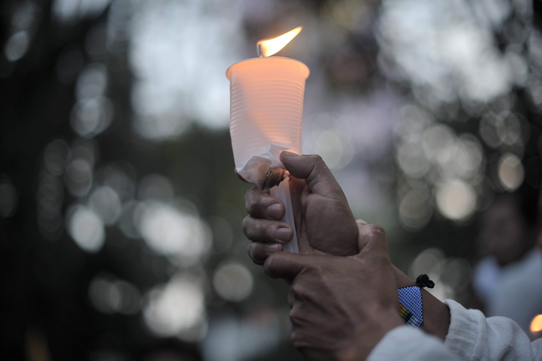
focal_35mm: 50
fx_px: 752
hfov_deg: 39.6
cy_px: 180
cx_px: 271
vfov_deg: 27.0
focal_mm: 50
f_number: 1.8
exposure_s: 1/400
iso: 500
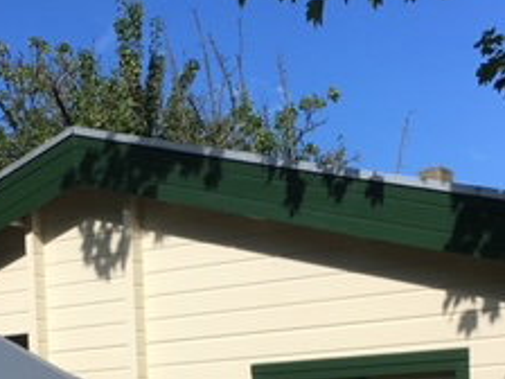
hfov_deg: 23.5
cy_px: 469
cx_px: 185
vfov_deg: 16.9
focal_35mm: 83
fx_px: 1211
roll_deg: +1.7
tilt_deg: -2.6
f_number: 2.2
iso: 25
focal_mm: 4.15
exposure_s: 1/2331
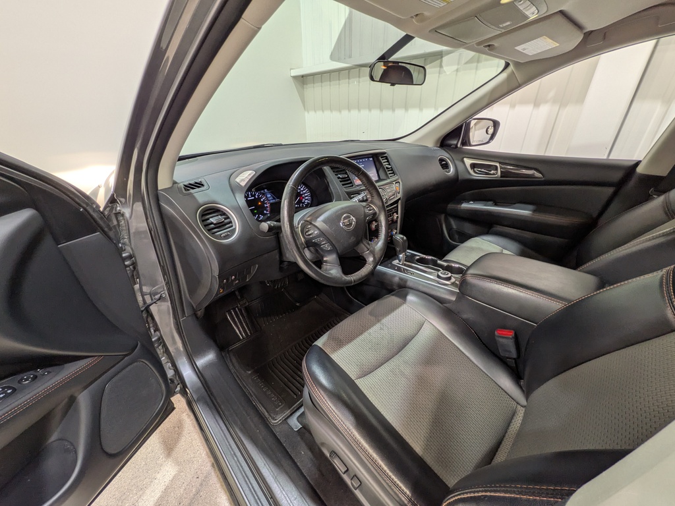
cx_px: 338
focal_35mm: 14
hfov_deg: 102.1
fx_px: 273
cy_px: 253
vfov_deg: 85.7
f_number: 2.2
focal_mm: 1.83
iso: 51
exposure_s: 1/30
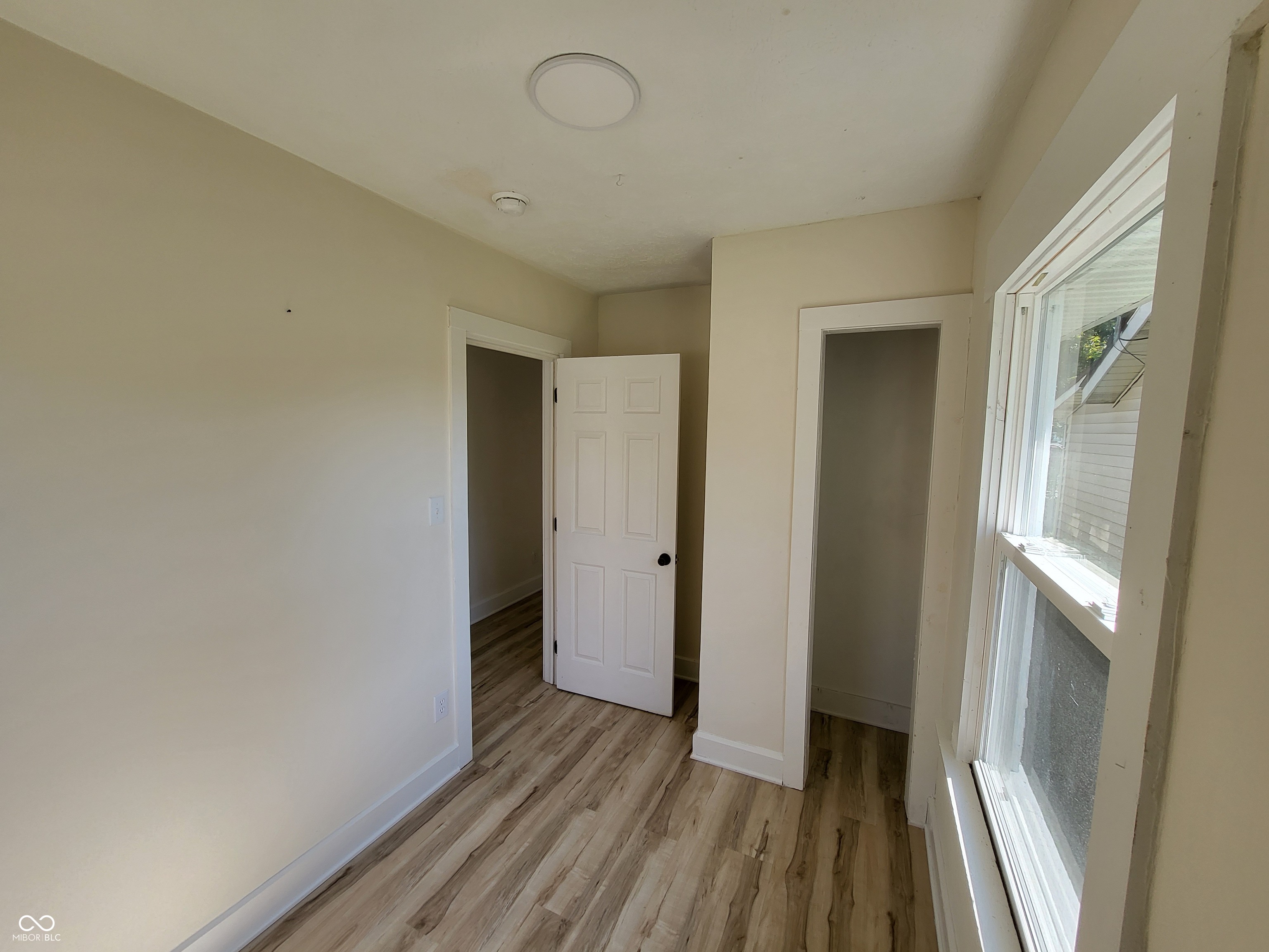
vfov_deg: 89.9
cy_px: 476
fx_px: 477
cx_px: 634
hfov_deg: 106.2
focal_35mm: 13
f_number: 2.2
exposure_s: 1/120
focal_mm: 1.74
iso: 32
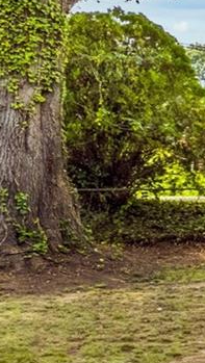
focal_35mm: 135
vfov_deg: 15.9
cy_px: 180
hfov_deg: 5.9
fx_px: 1301
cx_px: 1041
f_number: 2.8
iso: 100
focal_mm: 8.38
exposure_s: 1/1250
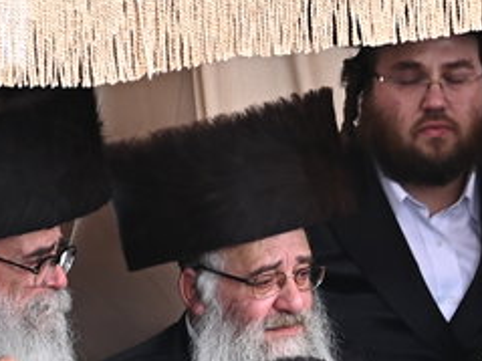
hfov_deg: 1.5
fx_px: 18816
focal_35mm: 1352
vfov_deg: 1.1
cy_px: 594
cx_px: 385
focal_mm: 240
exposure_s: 1/160
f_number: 5.6
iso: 250
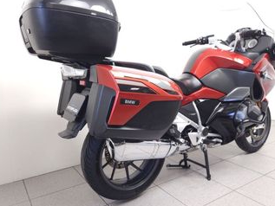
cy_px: 93
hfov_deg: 61.2
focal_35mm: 29
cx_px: 161
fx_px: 230
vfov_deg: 48.2
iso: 125
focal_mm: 5.4
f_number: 1.8
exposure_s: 1/50
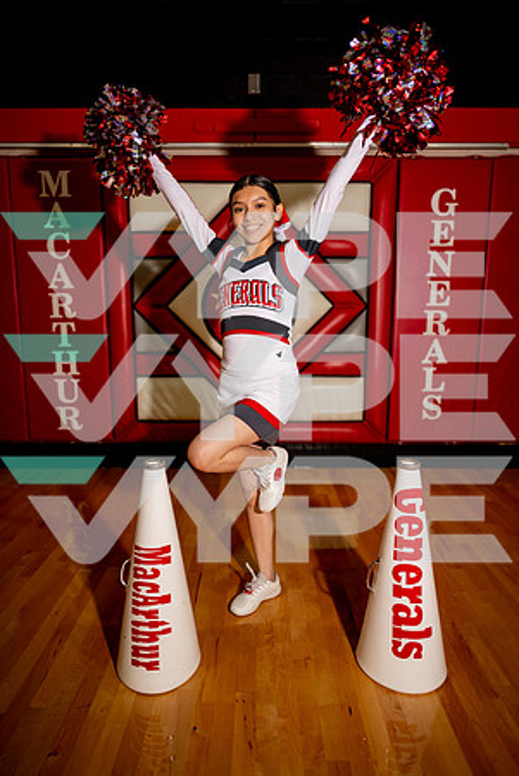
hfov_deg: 53.2
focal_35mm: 24
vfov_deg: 73.7
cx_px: 260
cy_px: 388
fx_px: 518
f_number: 1.4
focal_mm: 24
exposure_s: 1/500
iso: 100
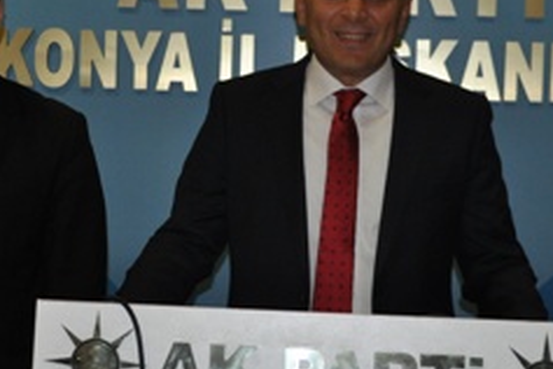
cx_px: 222
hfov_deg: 23.9
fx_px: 1306
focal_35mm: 85
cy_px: 135
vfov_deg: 16.1
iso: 800
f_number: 4.5
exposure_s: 1/60
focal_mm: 30
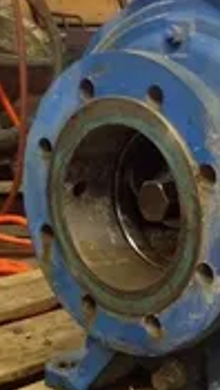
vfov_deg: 24.4
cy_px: 223
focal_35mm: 87
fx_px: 898
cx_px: 236
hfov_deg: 13.7
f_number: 2.4
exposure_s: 1/20
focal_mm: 4.28
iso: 250
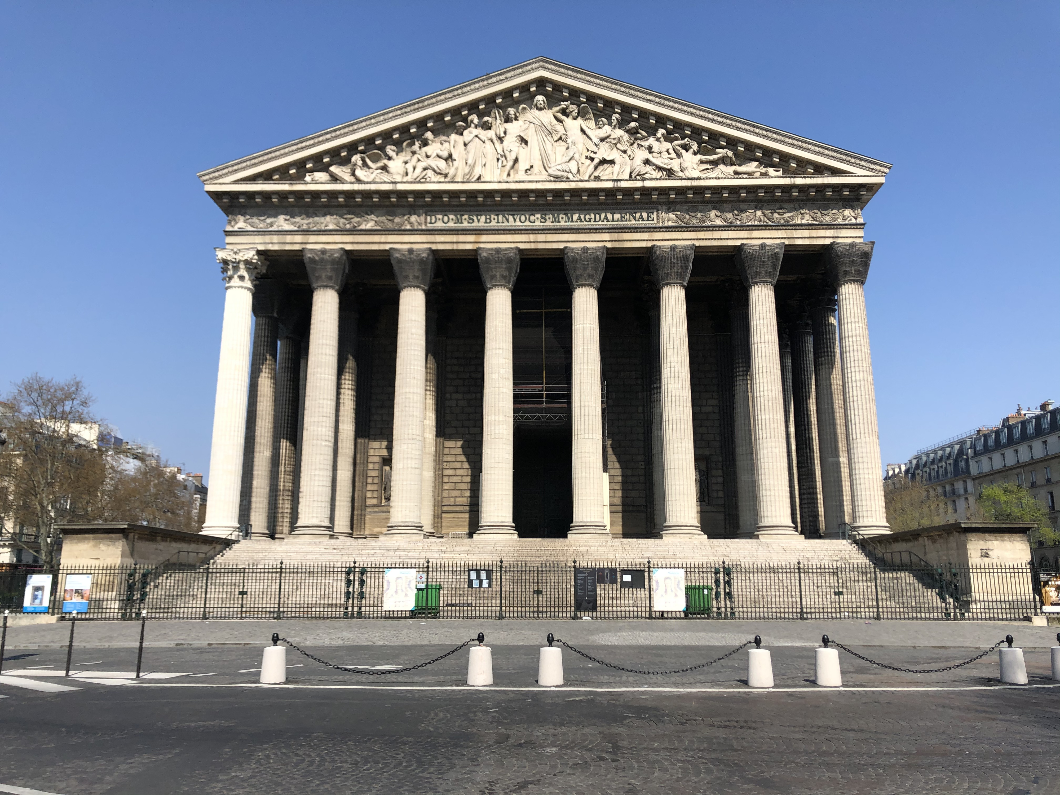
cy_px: 398
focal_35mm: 28
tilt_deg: +12.8
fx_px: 857
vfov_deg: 49.7
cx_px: 530
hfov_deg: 63.4
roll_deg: +0.2
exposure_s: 1/2558
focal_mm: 4
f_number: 1.8
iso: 20
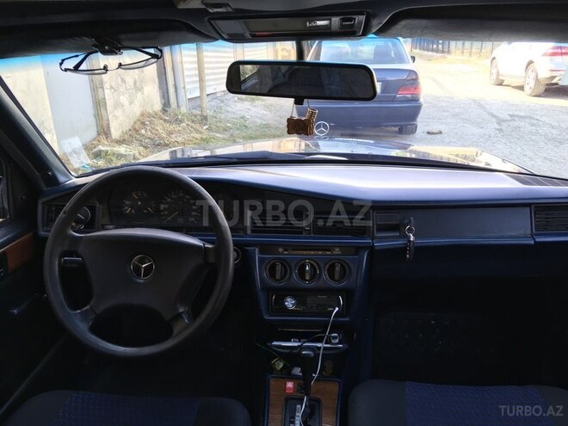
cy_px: 213
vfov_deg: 48.2
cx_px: 284
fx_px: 476
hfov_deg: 61.7
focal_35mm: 29
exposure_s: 1/100
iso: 32
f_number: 2.2
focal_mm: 4.15
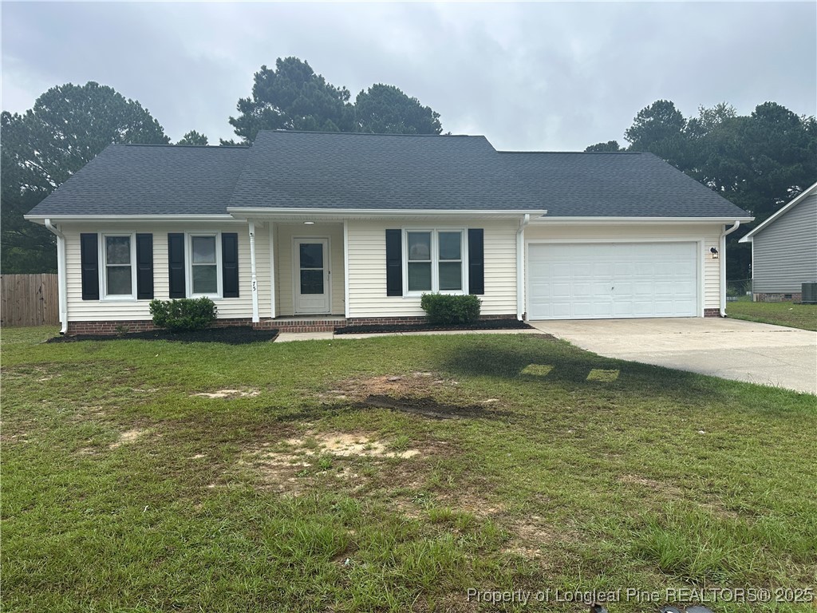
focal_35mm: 24
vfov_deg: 56.8
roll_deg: +0.9
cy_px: 306
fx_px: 566
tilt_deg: -2.1
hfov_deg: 71.6
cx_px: 408
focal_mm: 6.86
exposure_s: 1/2882
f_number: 1.78
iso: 80
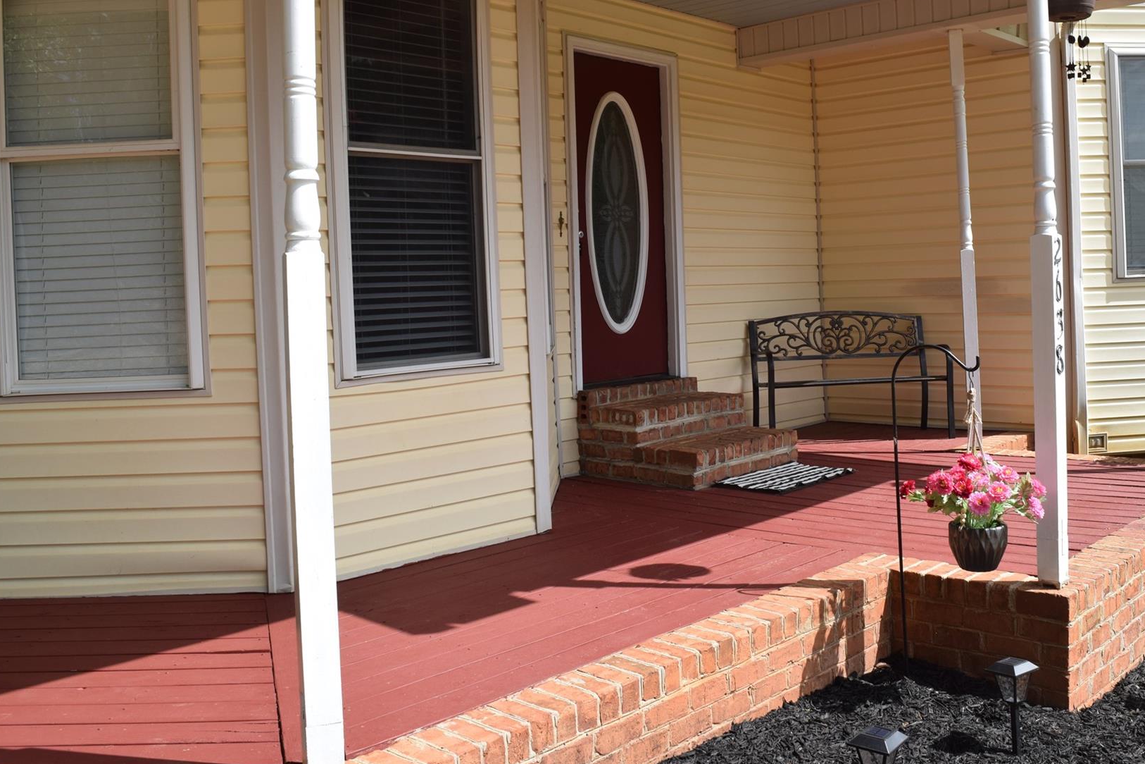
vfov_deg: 38.7
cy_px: 301
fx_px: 1081
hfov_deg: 55.4
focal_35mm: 34
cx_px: 679
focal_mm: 18
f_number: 10
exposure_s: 1/400
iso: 200
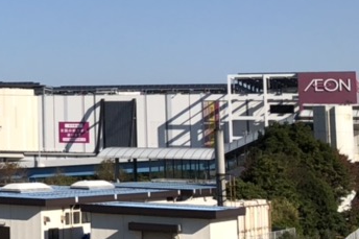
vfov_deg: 11.6
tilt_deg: +5.7
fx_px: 1166
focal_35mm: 117
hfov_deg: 15.1
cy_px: 22
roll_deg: -0.7
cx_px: -295
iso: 20
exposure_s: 1/2667
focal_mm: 3.99
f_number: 1.8
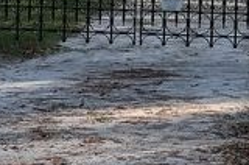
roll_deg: -1.3
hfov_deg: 7.6
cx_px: 61
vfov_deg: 5.0
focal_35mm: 271
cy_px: -156
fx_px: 1871
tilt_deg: +2.1
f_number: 2.4
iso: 25
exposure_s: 1/120
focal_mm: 6
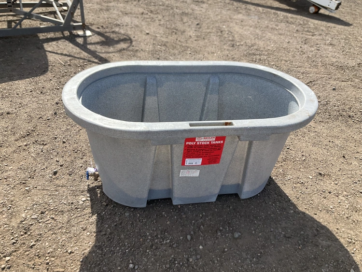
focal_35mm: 29
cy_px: 136
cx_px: 181
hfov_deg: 61.6
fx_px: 303
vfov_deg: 48.3
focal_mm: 3
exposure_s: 1/962
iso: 25
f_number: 1.8
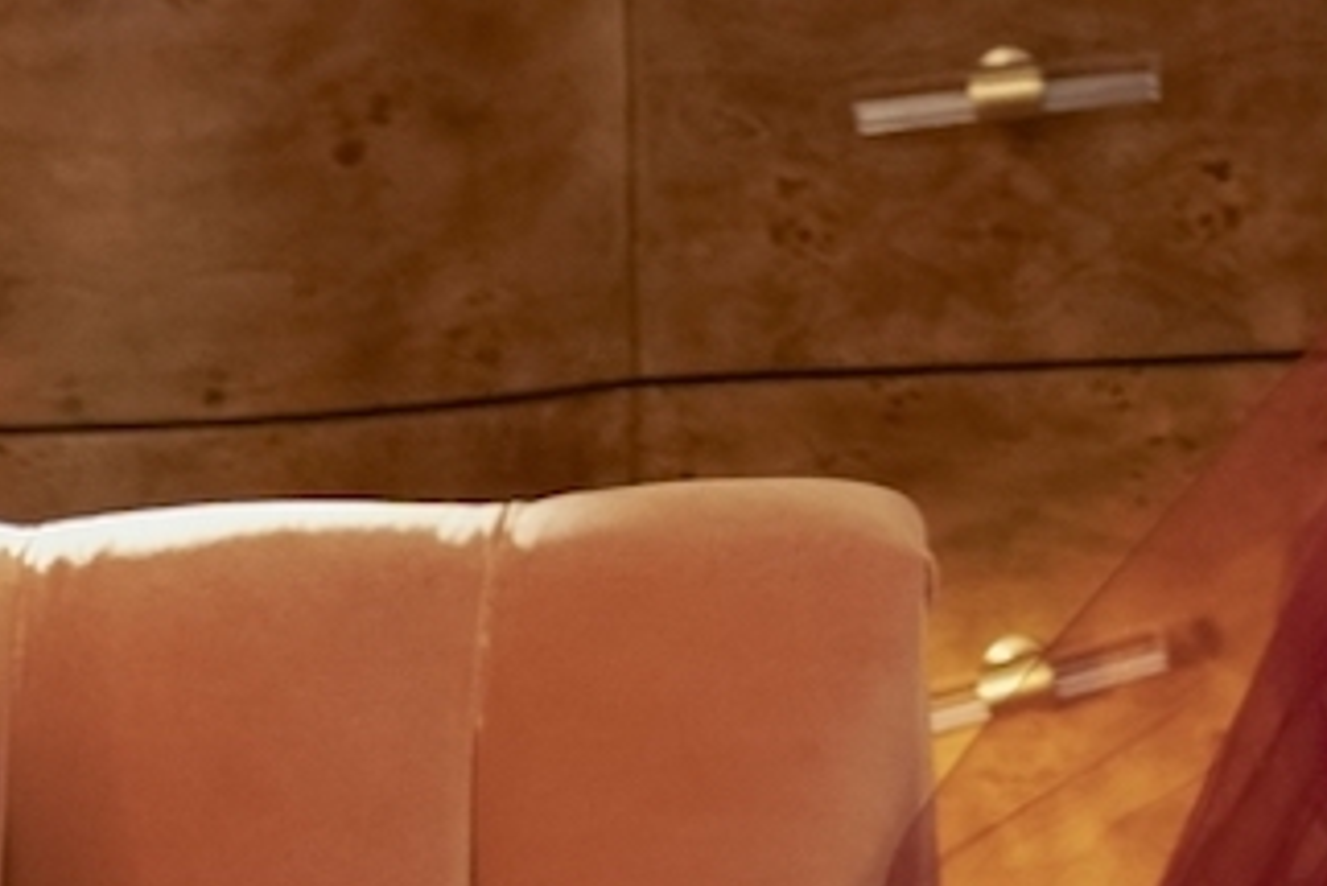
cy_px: -1032
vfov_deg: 4.4
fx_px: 11210
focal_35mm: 304
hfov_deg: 6.5
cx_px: 2765
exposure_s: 1/160
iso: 3200
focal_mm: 49
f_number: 2.8
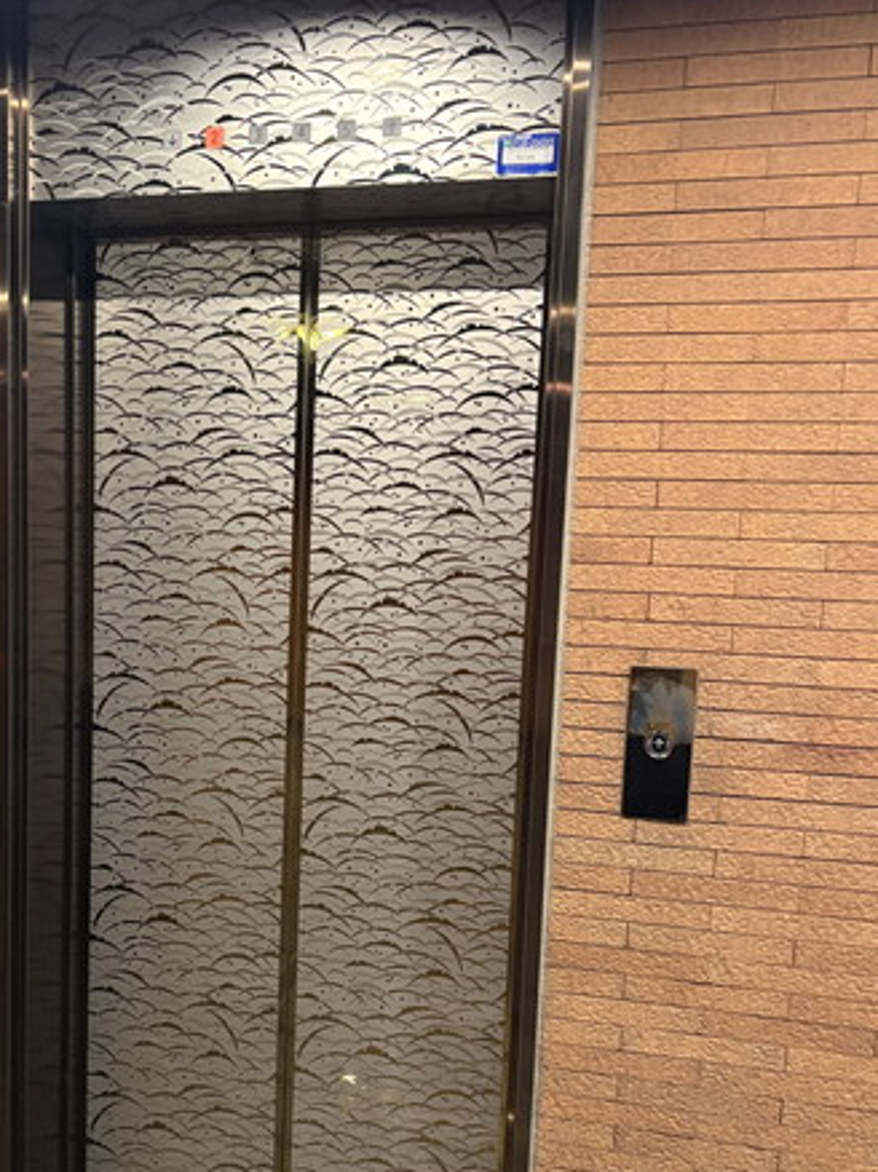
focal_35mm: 38
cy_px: 696
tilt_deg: -7.2
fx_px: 1286
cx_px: 254
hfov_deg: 37.0
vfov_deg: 48.7
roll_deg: -1.3
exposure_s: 1/33
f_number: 1.6
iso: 500
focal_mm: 5.96
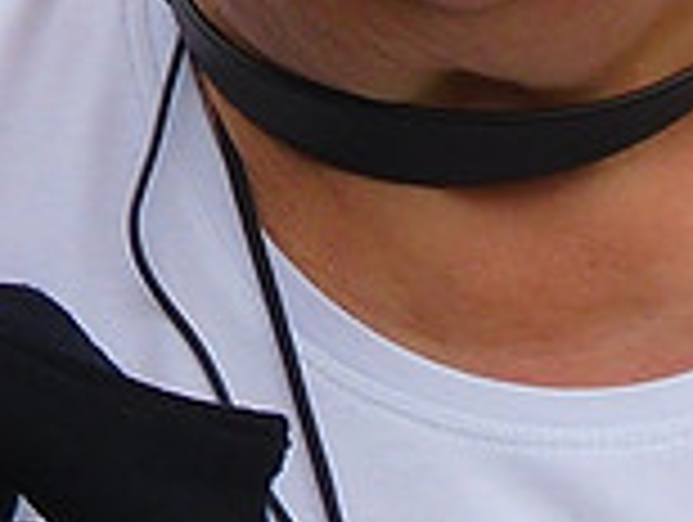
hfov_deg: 3.5
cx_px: -236
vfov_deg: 2.6
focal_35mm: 569
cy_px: -394
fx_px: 11409
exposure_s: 1/200
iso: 100
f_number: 5.1
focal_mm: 16.4
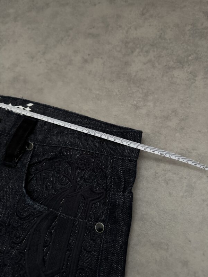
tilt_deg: -66.8
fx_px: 192
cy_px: 138
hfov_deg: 56.8
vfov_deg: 71.6
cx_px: 104
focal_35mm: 24
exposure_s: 1/30
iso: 1250
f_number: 1.78
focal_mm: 6.76
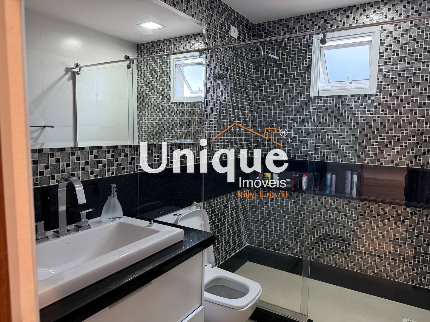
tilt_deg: -6.7
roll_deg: -0.5
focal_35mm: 24
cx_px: 215
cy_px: 161
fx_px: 298
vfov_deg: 56.8
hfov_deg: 71.6
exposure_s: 1/60
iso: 400
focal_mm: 6.76
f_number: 1.78
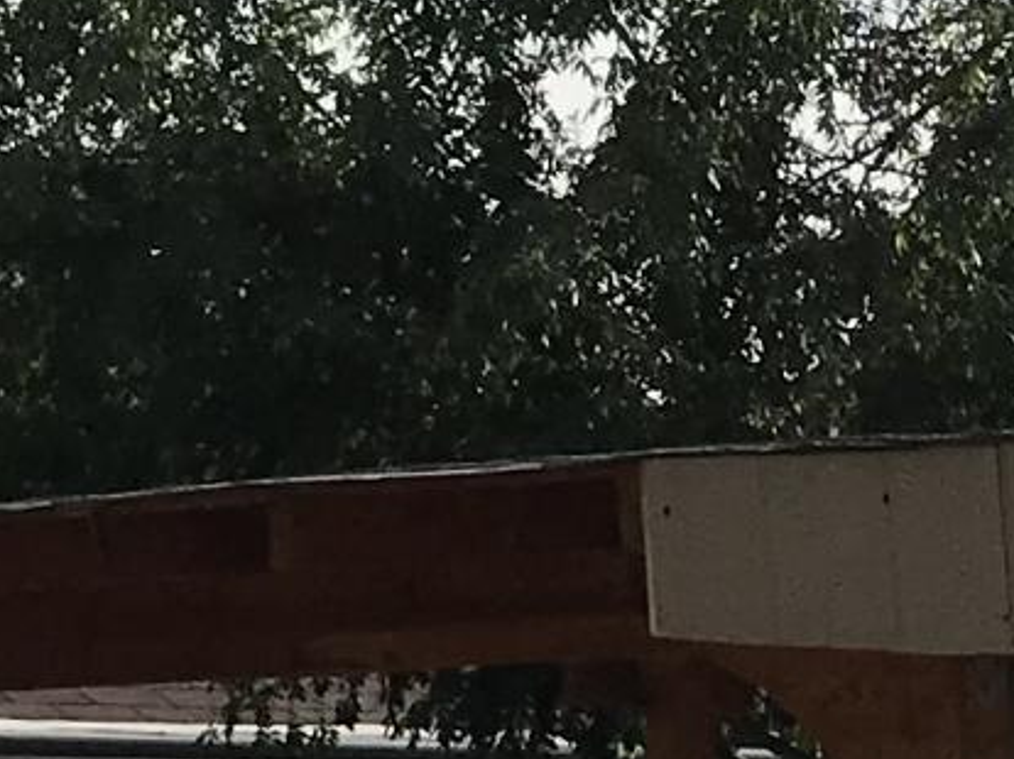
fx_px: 5943
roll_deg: +1.3
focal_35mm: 203
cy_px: 1388
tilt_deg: -4.4
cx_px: 1852
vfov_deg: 7.1
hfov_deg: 9.3
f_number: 1.8
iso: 20
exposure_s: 1/3300
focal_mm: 3.99
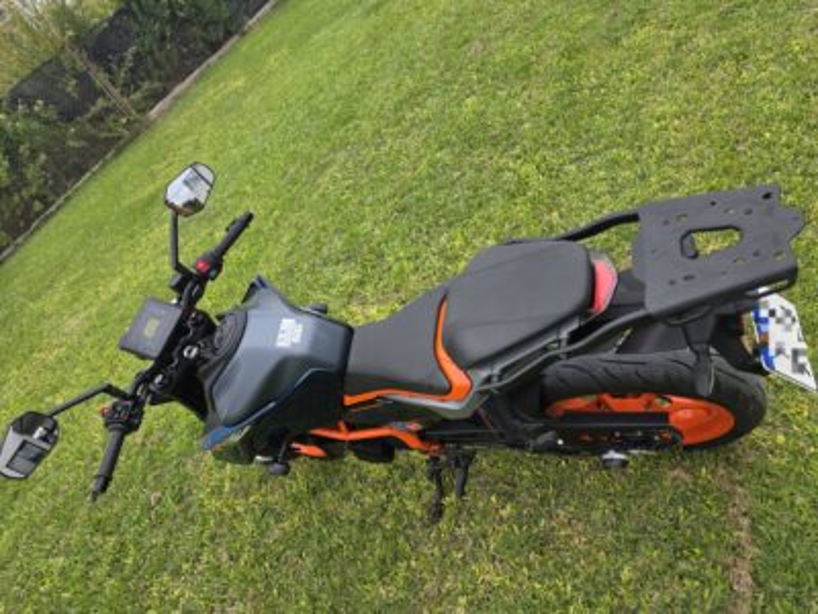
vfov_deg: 58.9
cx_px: 409
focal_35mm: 23
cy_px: 307
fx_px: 544
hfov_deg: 73.9
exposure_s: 1/2500
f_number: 1.7
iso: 80
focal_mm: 6.3
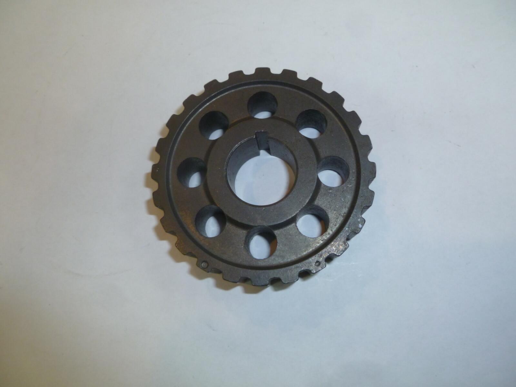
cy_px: 194
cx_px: 258
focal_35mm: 28
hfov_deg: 63.4
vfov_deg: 49.7
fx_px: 417
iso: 160
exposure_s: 1/30
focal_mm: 5
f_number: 3.3
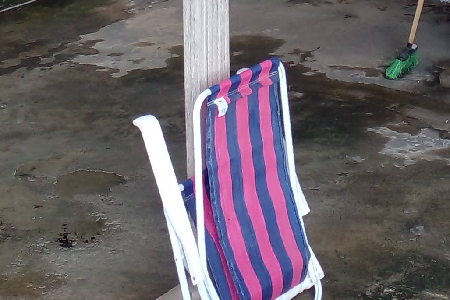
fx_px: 1400
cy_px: -368
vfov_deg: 10.8
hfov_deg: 17.9
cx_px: 415
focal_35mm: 112
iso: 50
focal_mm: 3.6
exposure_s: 1/60
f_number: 1.9
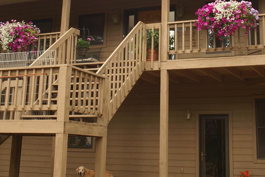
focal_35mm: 64
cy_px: 6
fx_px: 472
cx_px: 151
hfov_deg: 31.3
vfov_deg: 20.7
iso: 100
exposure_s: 1/80
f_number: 6.3
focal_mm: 22
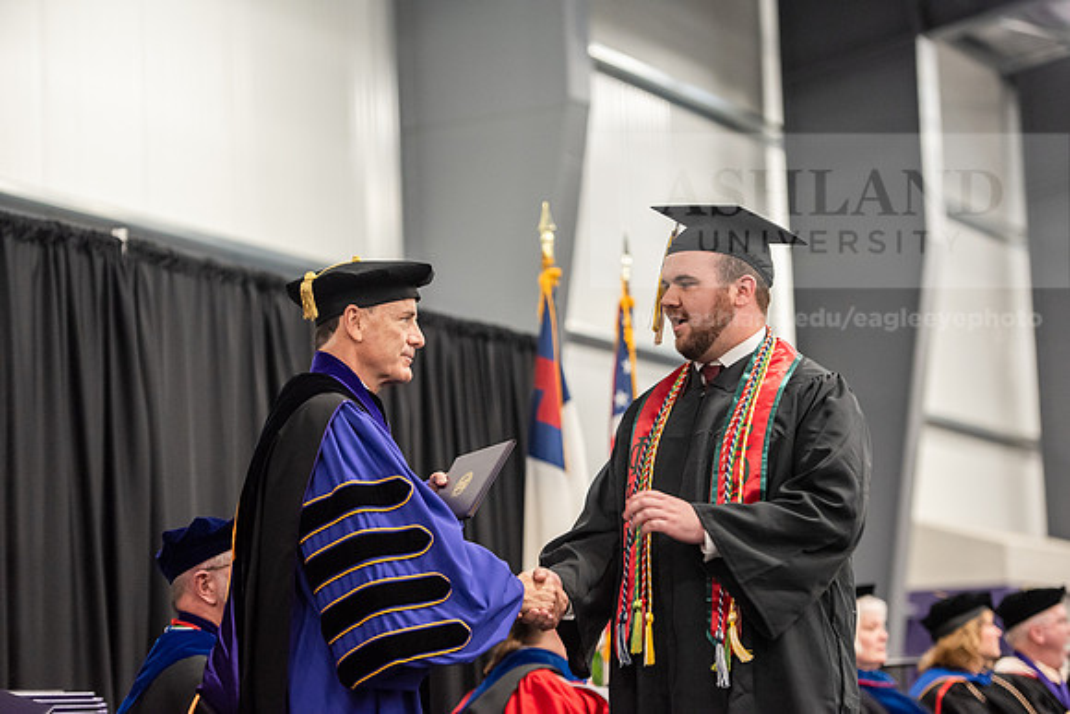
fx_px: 3032
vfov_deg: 13.4
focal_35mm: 102
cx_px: 535
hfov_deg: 20.0
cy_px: 357
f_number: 3.2
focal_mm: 102
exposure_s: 1/200
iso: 2500
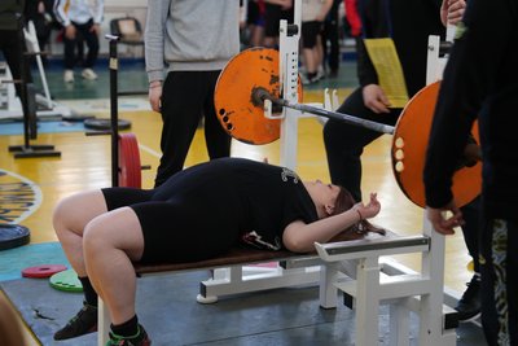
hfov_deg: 28.8
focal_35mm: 70
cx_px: 259
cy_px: 173
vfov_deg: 19.5
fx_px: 1008
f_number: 2.8
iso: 250
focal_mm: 70
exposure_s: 1/50
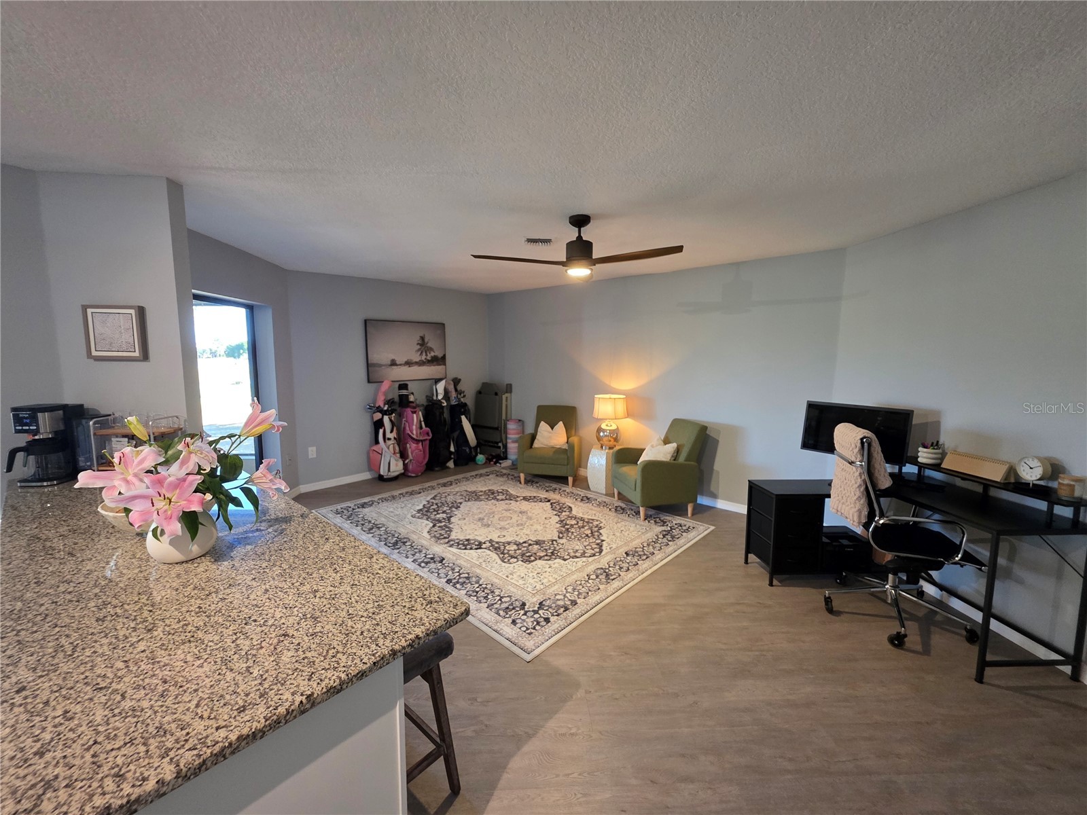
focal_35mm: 13
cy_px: 408
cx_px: 544
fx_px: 408
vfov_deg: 89.9
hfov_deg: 106.2
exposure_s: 1/60
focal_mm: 2.2
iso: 320
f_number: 1.9
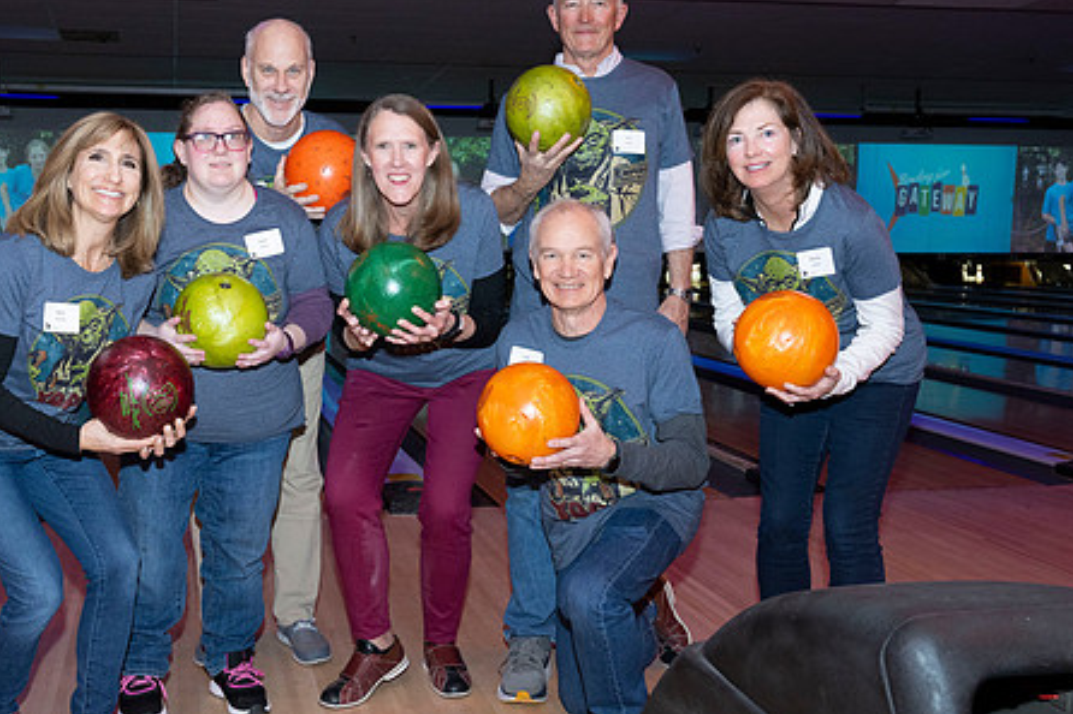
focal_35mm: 41
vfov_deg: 32.6
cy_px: 331
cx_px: 399
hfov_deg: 47.0
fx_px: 1222
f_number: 5.6
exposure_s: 1/60
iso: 1600
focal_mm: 31.5
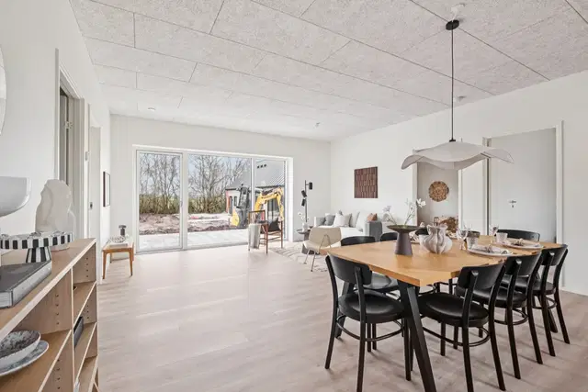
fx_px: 261
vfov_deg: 73.8
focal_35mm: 16
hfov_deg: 96.7
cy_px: 196
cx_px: 294
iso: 800
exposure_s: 1/3.33
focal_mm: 10.5
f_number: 8
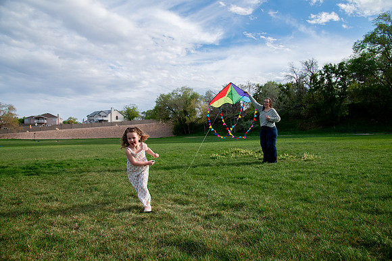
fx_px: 294
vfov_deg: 47.9
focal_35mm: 27
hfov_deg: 67.4
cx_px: 196
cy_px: 130
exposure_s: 1/640
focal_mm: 27
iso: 200
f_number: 5
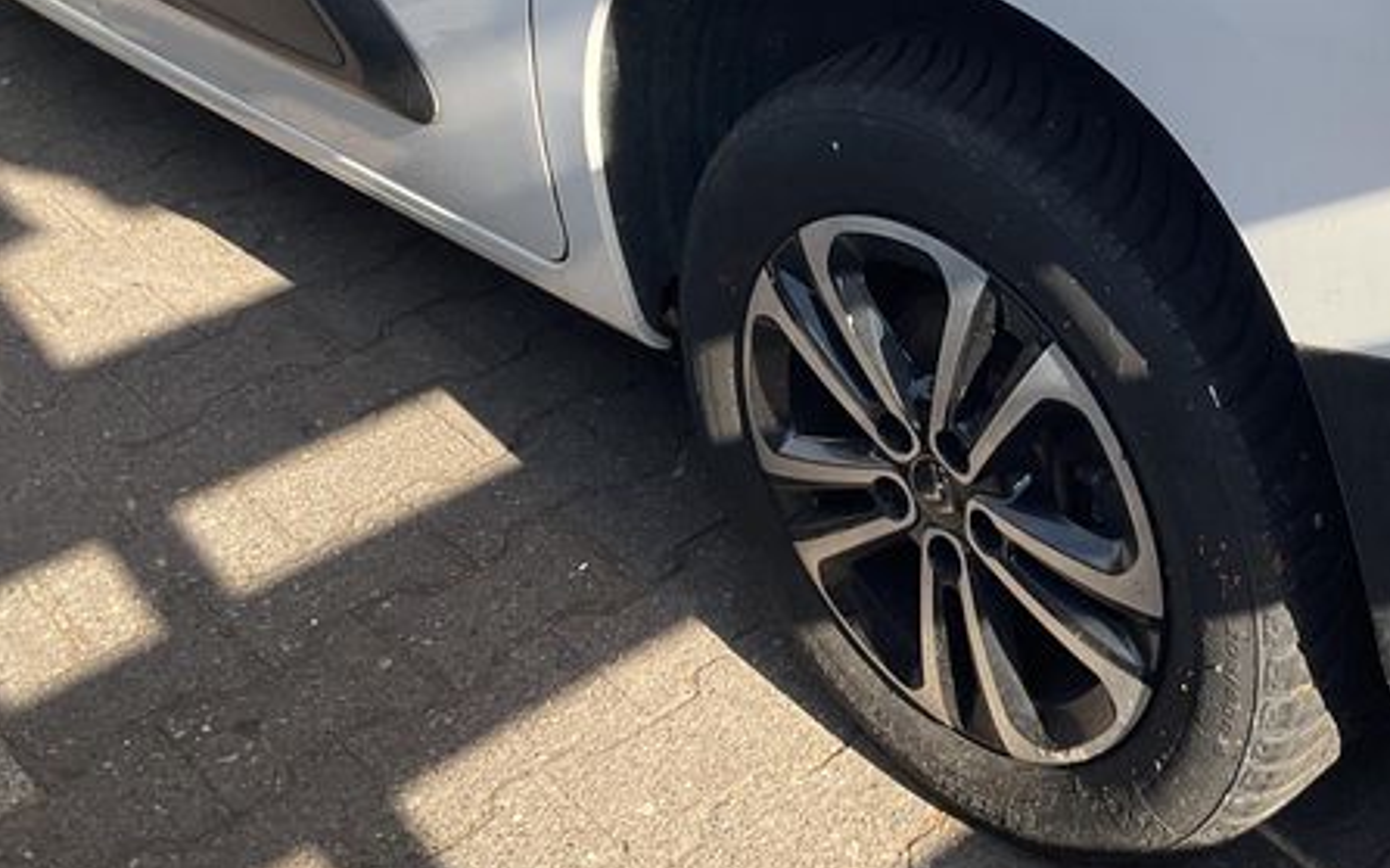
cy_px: 174
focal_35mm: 55
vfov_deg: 23.2
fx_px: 2083
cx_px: 1042
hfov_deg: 36.1
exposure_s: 1/700
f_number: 1.8
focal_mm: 3
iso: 25
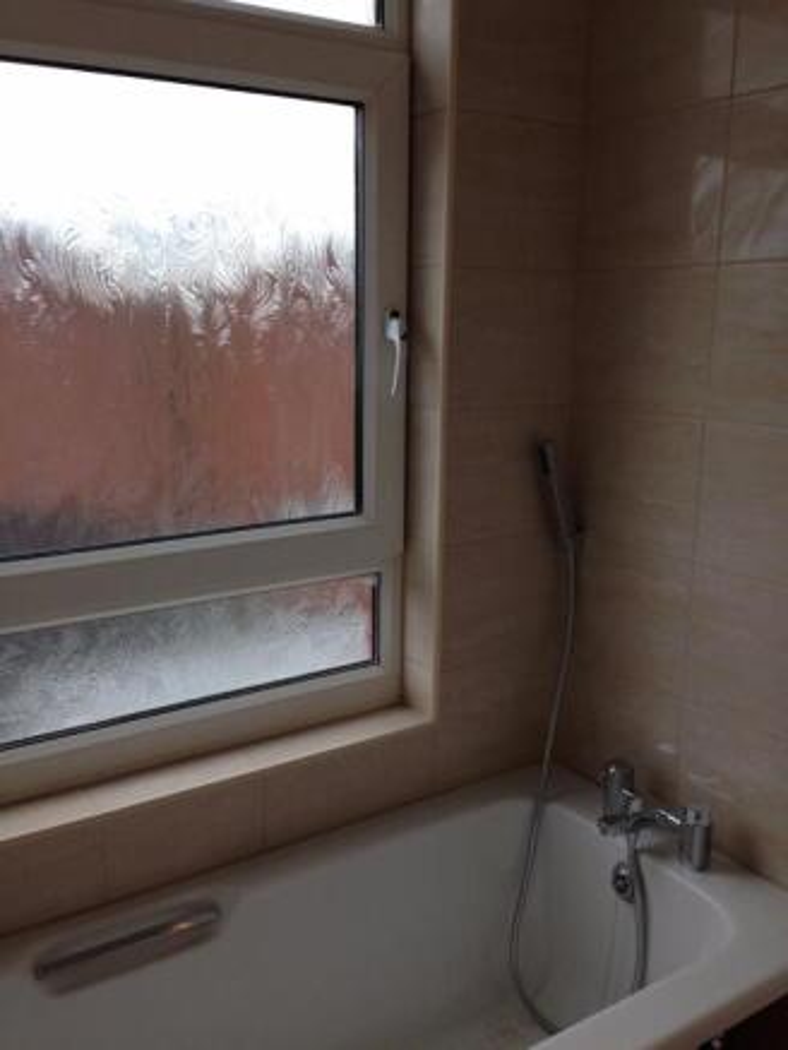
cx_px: 394
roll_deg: -0.4
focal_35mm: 33
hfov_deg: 43.0
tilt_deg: -12.9
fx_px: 1001
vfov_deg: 55.3
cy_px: 525
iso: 50
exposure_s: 1/24
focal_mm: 4.12
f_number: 2.4
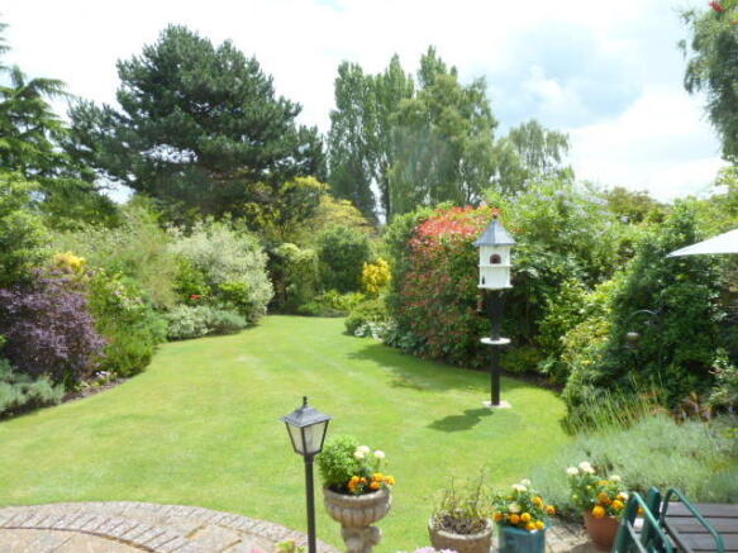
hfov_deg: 65.3
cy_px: 276
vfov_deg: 51.3
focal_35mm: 27
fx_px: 576
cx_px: 369
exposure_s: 1/400
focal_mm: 4.4
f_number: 4
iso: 80
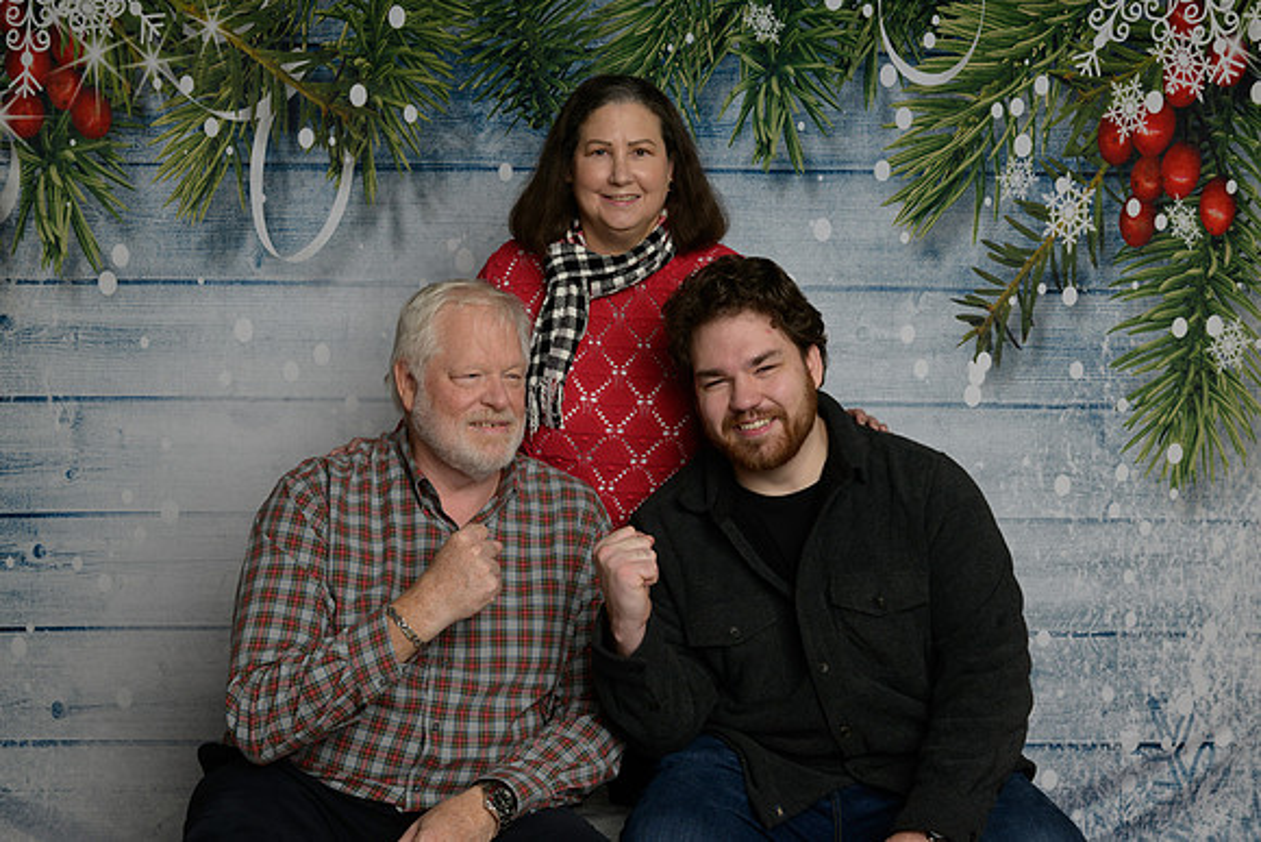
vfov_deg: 31.9
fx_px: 1471
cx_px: 630
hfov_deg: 46.4
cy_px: 421
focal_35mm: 42
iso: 400
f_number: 10
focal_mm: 42
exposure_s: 1/125
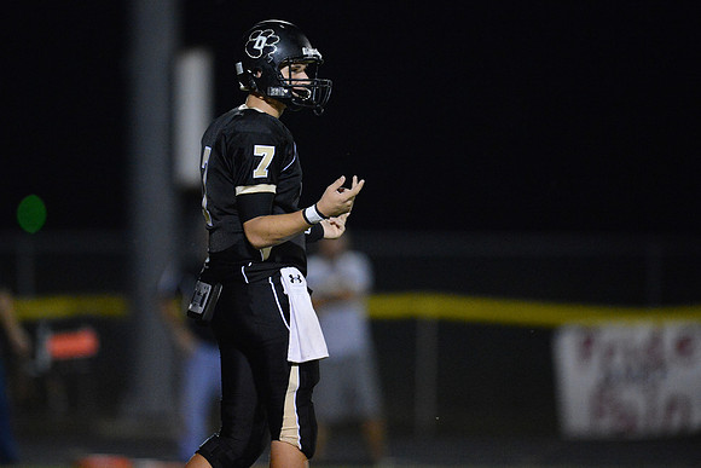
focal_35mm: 400
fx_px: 7790
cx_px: 350
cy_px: 234
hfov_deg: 5.2
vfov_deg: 3.4
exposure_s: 1/640
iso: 12800
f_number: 2.8
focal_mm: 400
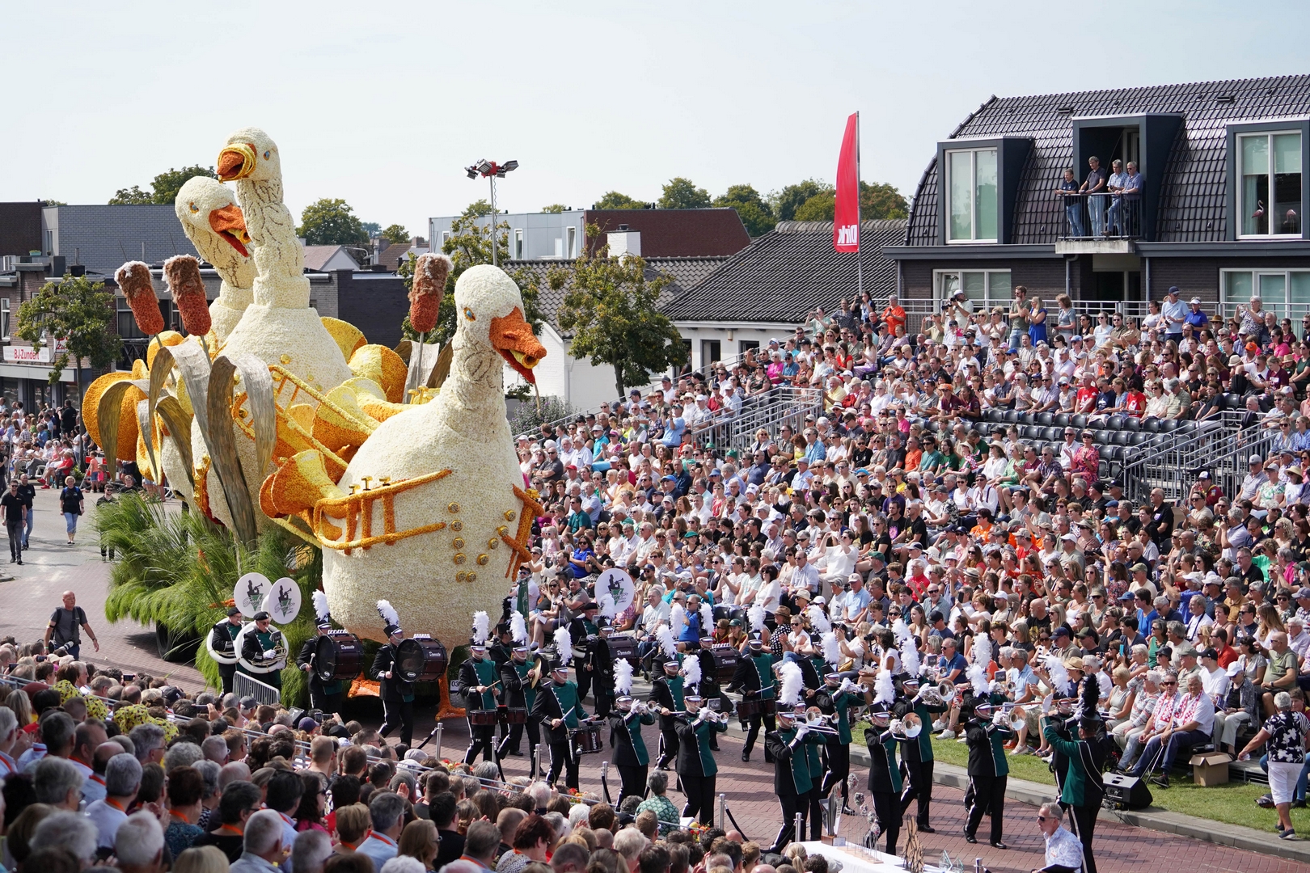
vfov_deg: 19.5
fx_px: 2547
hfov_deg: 28.8
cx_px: 655
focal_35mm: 70
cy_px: 436
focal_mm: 70
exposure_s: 1/3200
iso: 500
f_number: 4
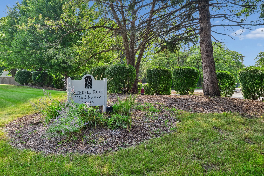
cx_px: 132
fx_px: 257
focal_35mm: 35
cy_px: 88
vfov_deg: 37.8
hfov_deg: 54.5
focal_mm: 35
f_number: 11
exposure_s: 1/60
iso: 400
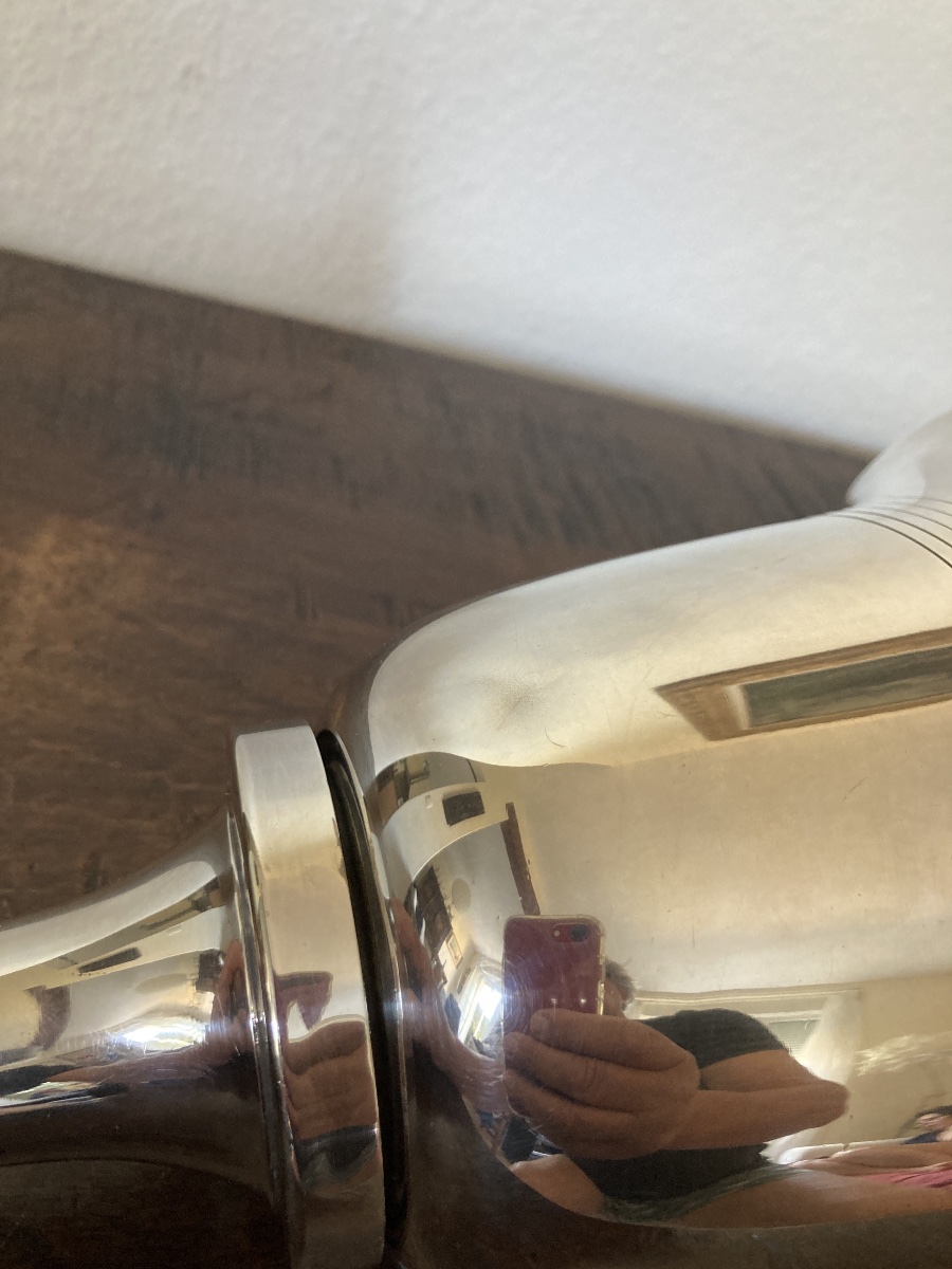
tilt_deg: -34.1
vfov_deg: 63.4
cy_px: 634
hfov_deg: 49.7
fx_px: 1027
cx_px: 476
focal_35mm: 28
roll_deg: -23.1
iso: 200
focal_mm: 3.99
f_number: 1.8
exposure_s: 1/60
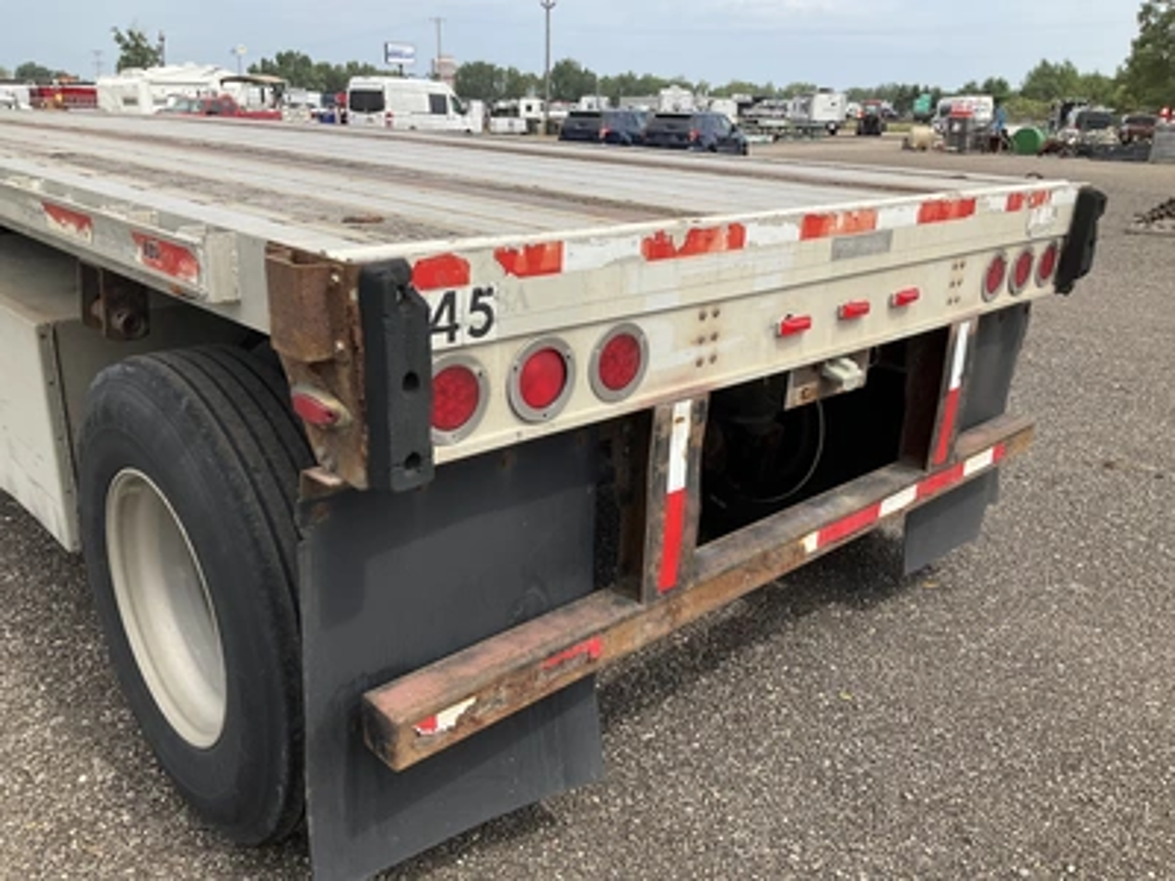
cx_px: 588
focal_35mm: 29
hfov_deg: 61.7
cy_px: 440
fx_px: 984
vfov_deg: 48.2
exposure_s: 1/1195
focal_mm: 3
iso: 25
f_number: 1.8
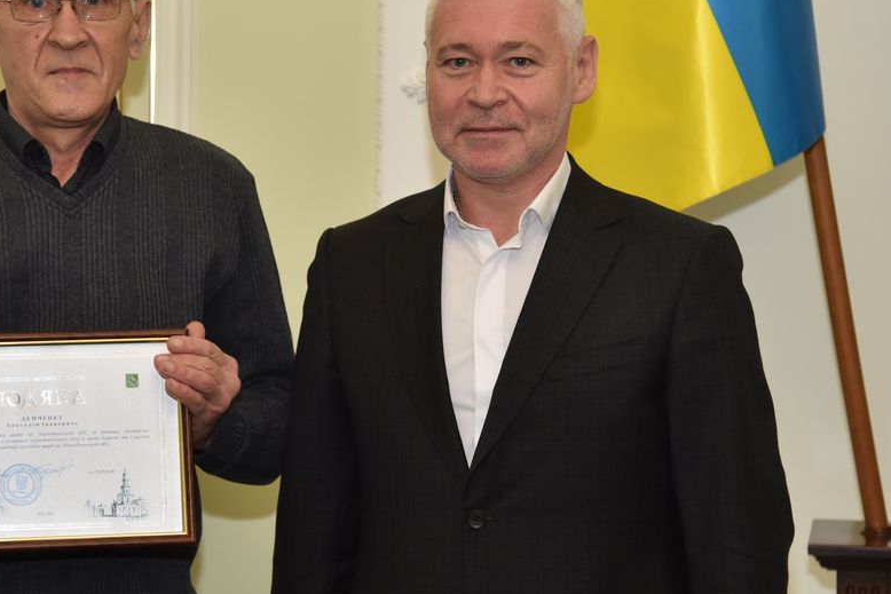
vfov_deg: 10.9
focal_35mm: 126
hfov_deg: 16.2
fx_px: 3119
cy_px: 274
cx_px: 292
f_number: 4
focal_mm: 70
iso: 800
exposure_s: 1/200
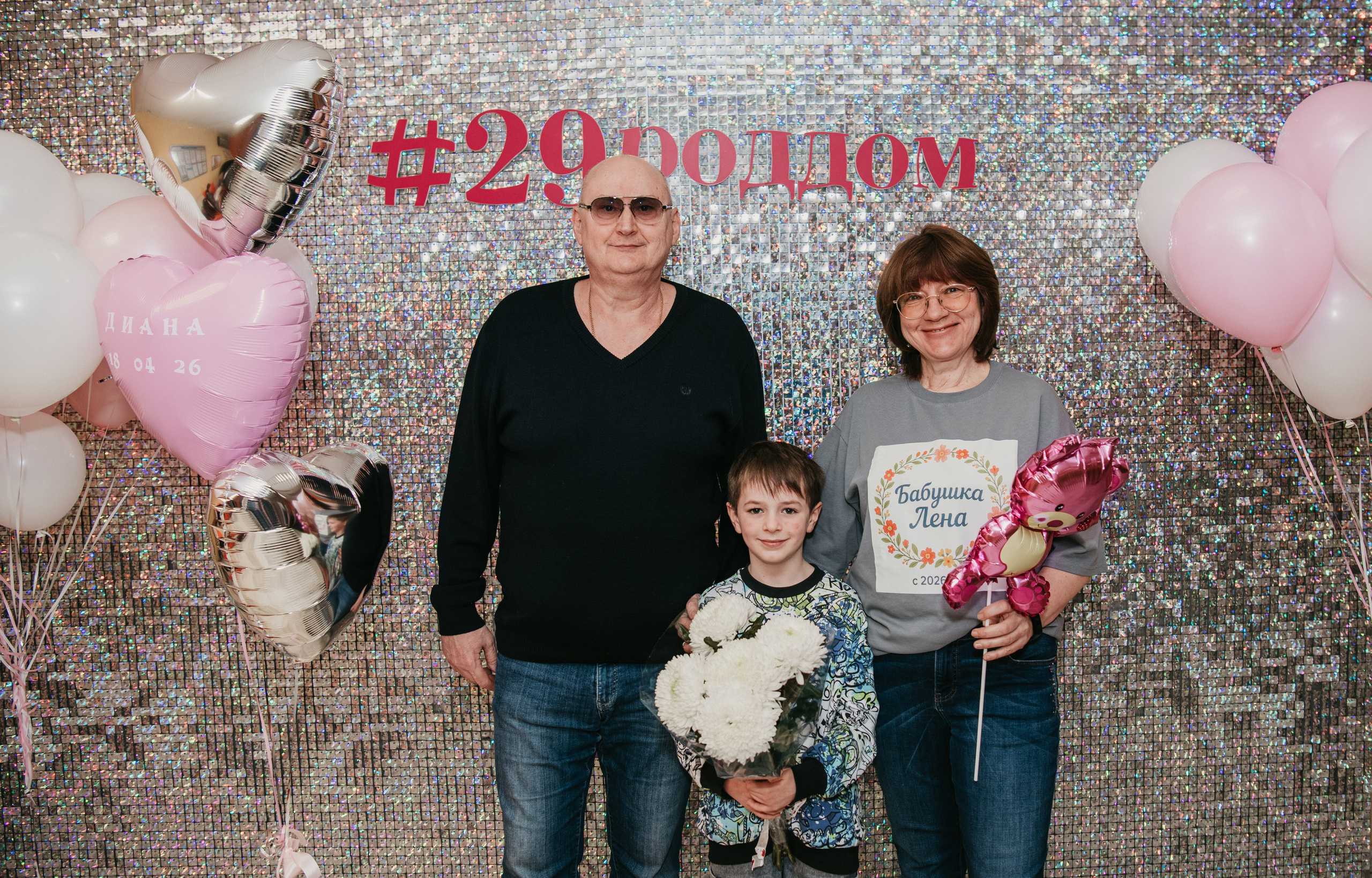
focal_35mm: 35
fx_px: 1306
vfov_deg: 37.2
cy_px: 431
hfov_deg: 55.3
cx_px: 776
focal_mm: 30
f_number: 4
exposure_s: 1/160
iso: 400
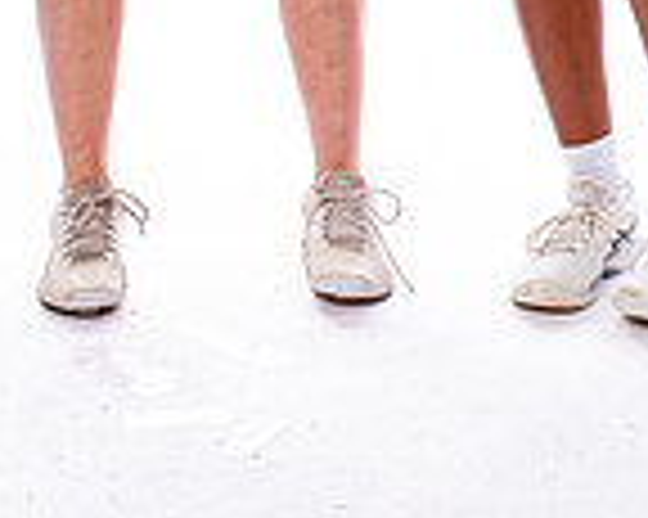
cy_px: -482
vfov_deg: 8.0
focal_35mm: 185
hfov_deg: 10.4
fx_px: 3546
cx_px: 410
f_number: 8
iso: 400
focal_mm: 63
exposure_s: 1/250
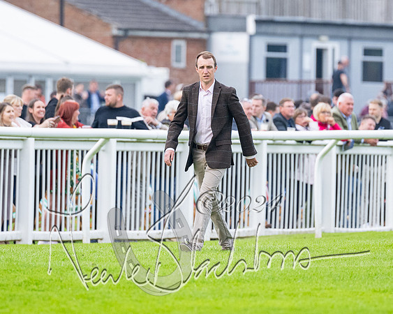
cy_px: 116
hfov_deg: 4.0
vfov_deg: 3.2
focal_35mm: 487
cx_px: 233
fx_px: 5668
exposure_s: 1/1600
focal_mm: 200
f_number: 2.8
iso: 800
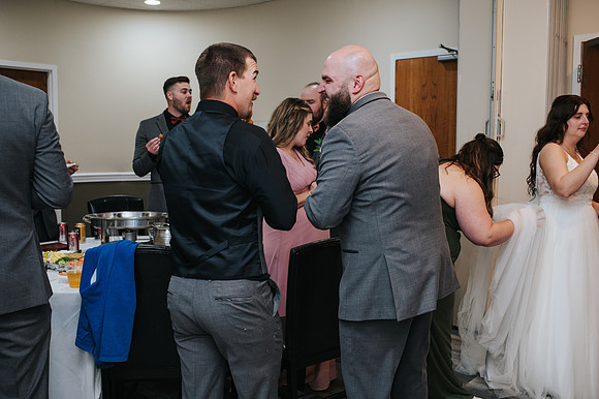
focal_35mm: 35
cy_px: 200
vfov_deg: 37.8
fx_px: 582
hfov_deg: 54.5
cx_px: 300
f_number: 3.2
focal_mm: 35
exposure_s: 1/200
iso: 800
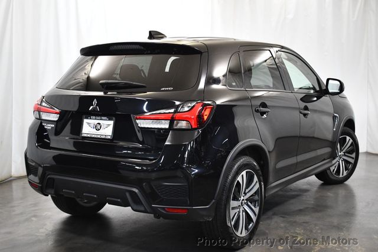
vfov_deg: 28.0
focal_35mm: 48
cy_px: 126
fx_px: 504
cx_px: 189
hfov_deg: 41.1
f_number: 4.5
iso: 2000
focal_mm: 32
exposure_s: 1/125
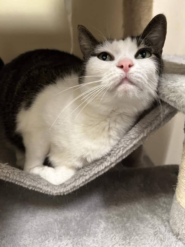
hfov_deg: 53.1
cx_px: 92
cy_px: 124
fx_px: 185
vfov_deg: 67.3
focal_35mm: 26
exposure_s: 1/60
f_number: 1.5
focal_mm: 5.7
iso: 320
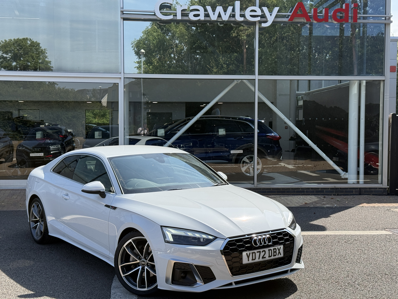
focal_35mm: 48
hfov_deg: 39.7
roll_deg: -0.2
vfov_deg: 30.3
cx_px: 199
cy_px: 150
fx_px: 552
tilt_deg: -1.8
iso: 80
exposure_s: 1/2976
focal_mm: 6.76
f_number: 1.78
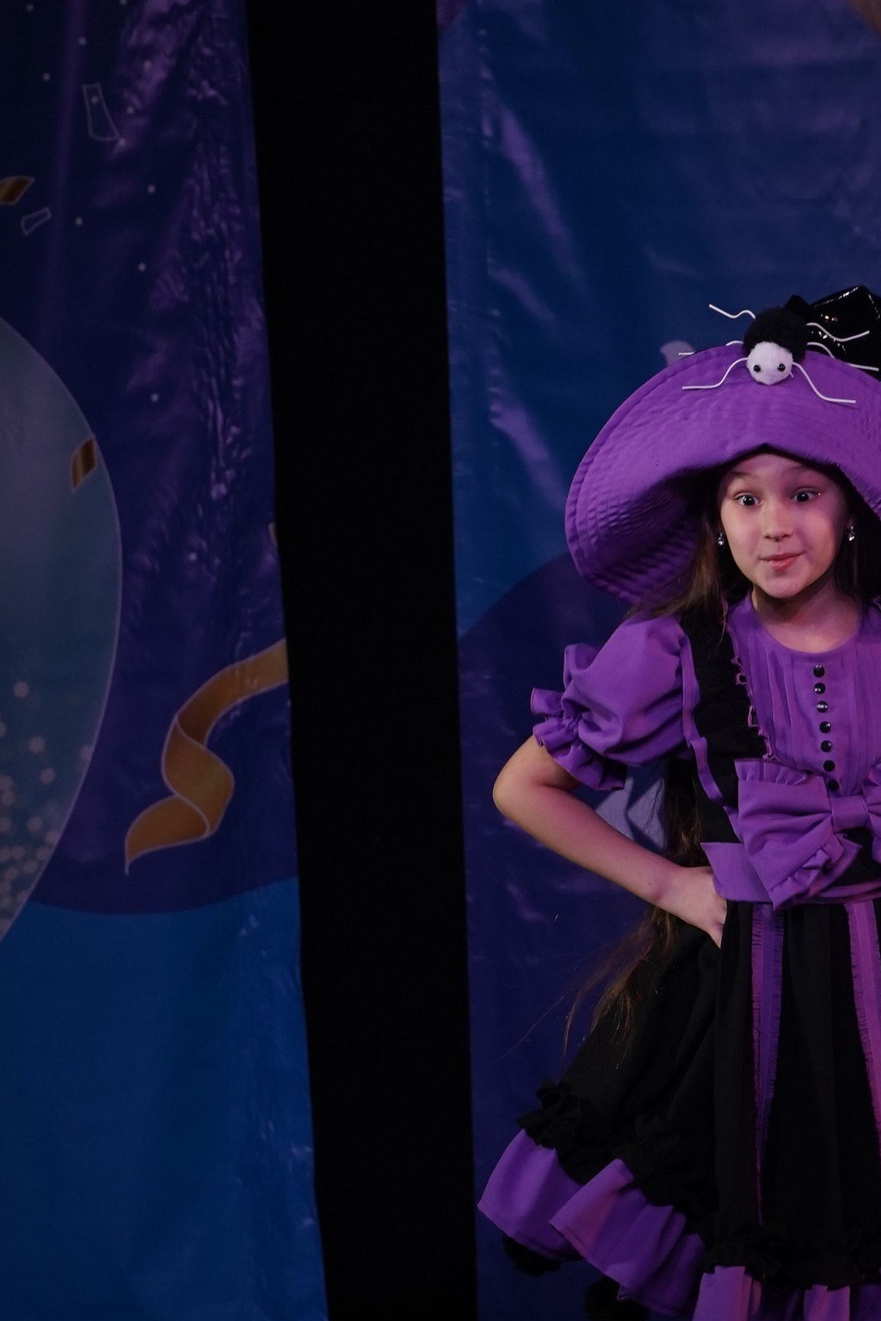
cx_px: 900
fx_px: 13067
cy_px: 792
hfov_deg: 3.9
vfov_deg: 5.8
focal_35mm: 356
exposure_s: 1/400
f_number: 5
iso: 1600
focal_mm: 151
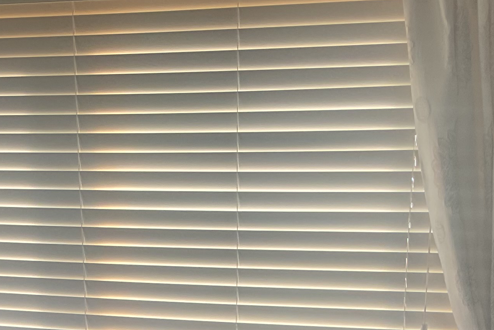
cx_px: 138
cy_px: 532
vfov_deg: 13.4
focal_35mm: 95
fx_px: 1303
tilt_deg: -18.6
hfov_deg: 21.3
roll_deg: +0.9
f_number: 1.8
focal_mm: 3
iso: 50
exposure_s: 1/120
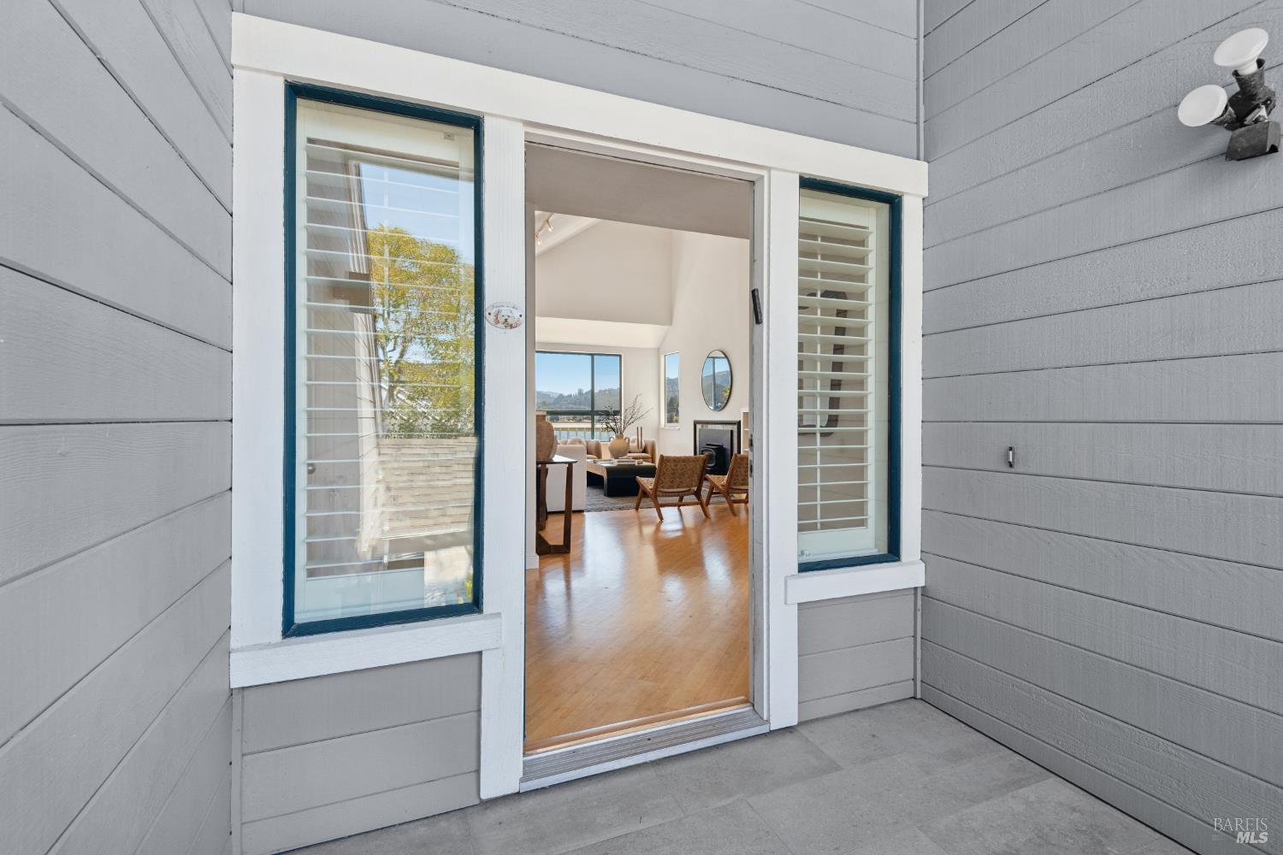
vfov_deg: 73.7
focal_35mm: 16
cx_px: 642
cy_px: 428
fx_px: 570
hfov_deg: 96.7
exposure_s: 1/30
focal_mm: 16
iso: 320
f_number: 11
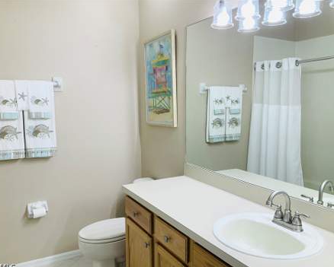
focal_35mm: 31
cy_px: 136
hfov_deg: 57.1
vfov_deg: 47.2
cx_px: 165
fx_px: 307
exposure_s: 1/120
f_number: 1.8
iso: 32
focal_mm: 3
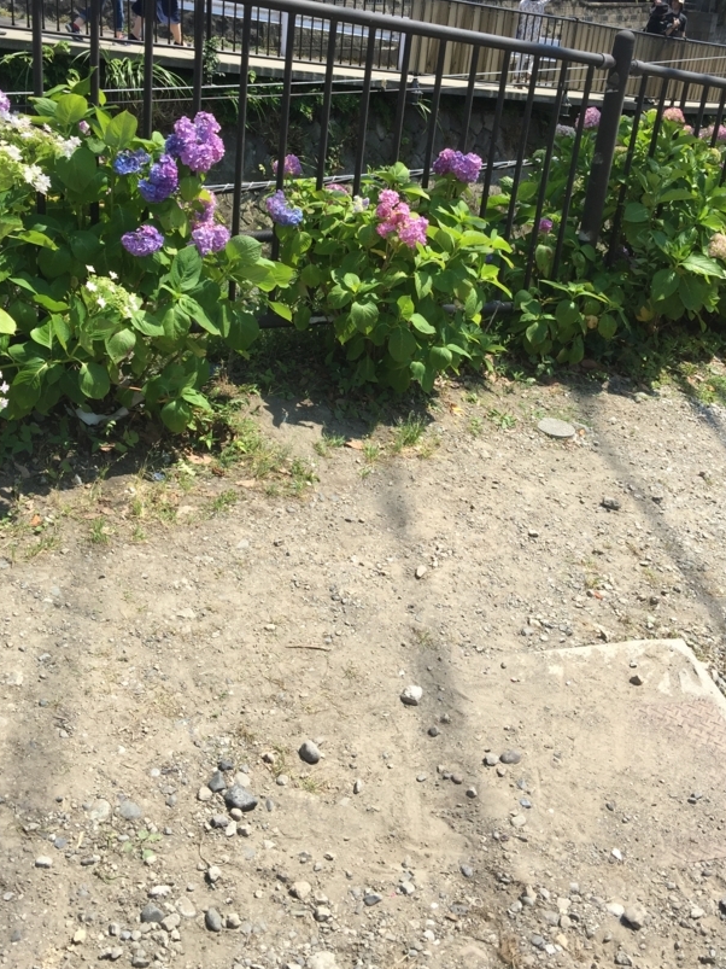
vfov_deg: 49.6
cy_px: 362
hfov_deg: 38.6
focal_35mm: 37
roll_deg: -4.5
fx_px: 1035
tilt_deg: -21.4
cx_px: 390
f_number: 2.2
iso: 32
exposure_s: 1/1014
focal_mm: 4.15
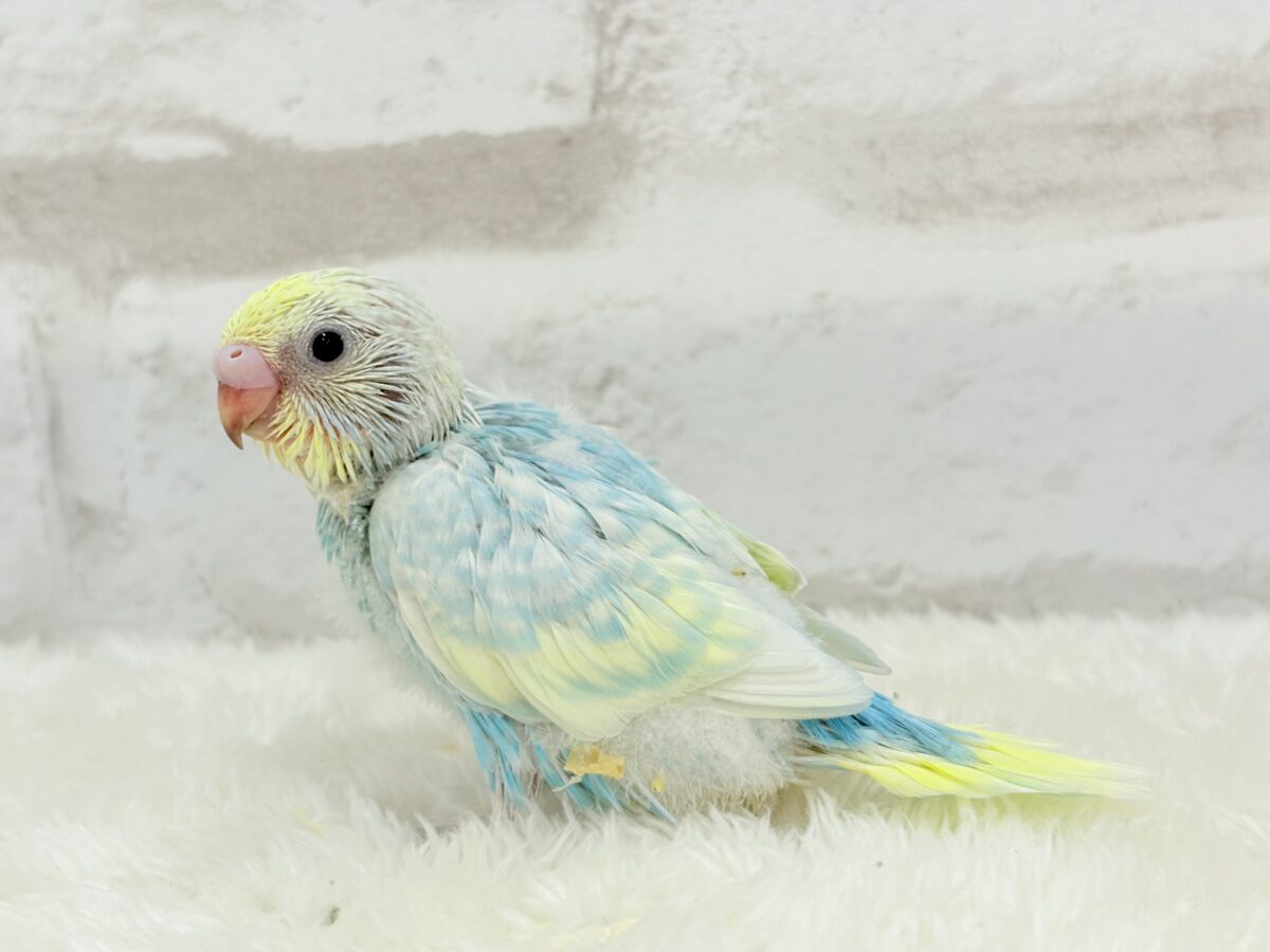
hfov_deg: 36.8
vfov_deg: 28.0
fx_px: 1908
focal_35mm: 52
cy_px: 476
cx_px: 635
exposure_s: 1/100
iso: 64
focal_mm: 5.96
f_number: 1.6
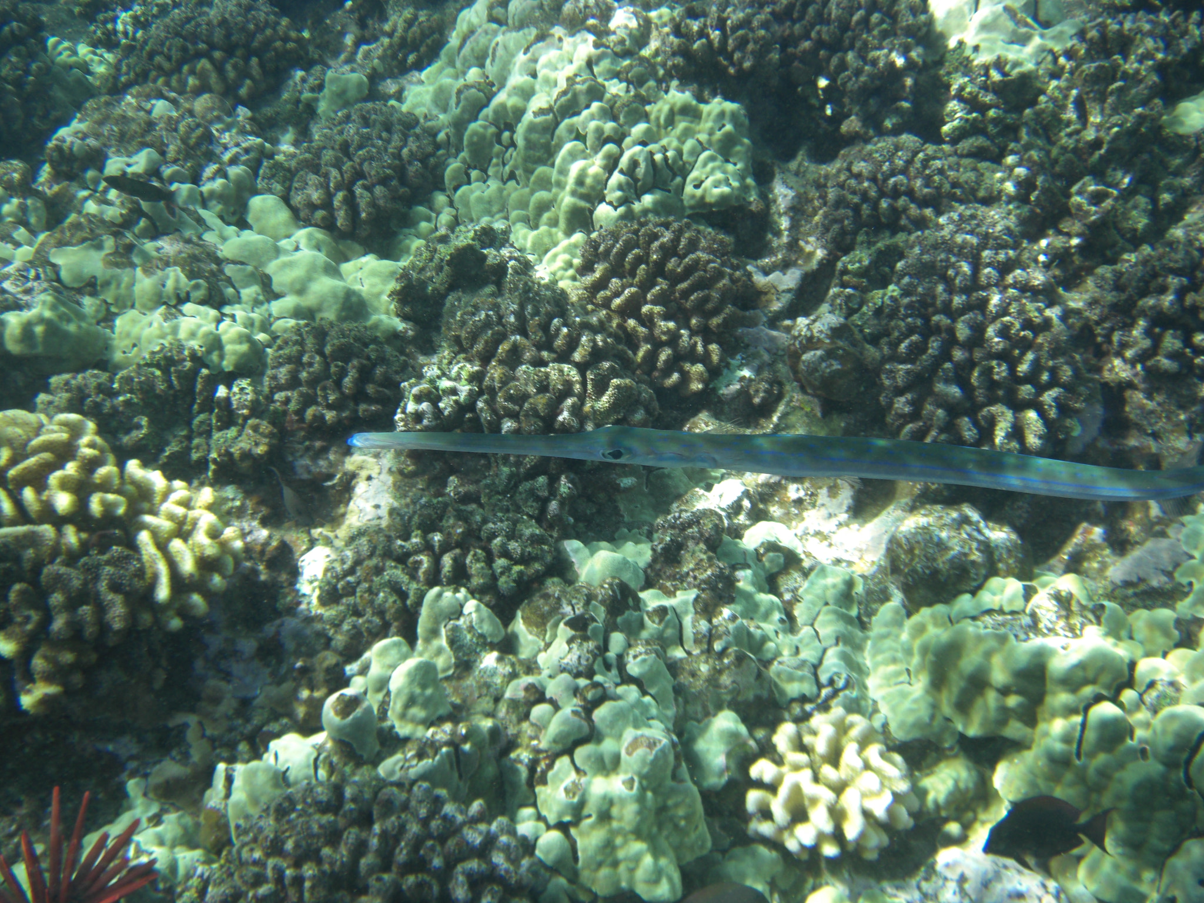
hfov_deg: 49.0
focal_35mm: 38
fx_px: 1322
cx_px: 602
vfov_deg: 37.7
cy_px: 452
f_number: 2.8
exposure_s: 1/200
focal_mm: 7.9
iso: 80
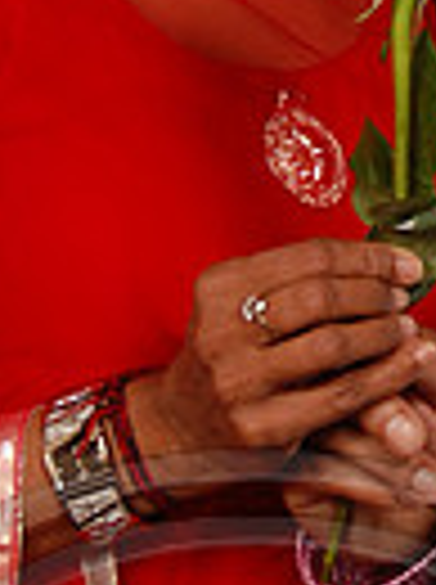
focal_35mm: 271
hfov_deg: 5.4
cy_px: 266
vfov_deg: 7.3
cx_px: 503
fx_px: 4566
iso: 400
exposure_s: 1/200
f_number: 5.6
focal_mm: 42
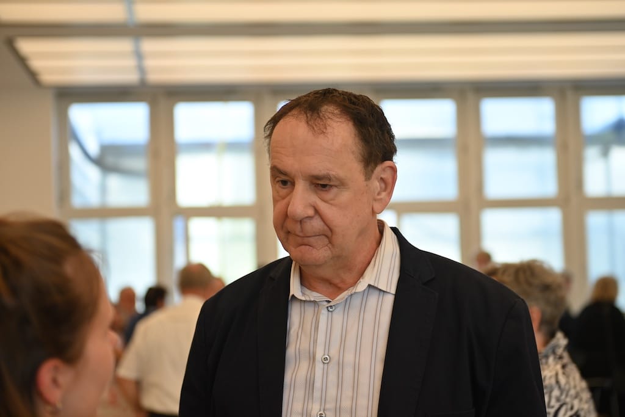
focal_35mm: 70
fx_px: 1215
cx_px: 312
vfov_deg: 19.5
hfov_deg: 28.8
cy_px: 208
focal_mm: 70
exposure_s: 1/100
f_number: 2.8
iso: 140
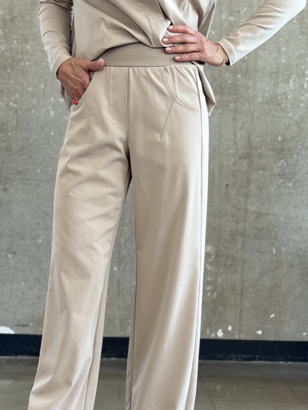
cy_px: 251
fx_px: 747
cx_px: 112
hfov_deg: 23.2
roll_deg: -0.5
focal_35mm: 63
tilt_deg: -6.0
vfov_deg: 30.6
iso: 100
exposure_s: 1/100
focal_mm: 6.76
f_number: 1.78
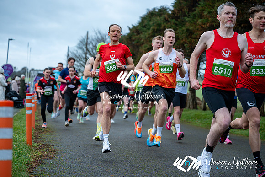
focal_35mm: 70
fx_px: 515
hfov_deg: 28.8
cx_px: 132
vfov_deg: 19.5
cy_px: 88
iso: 280
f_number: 2.8
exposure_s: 1/1250
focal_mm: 70
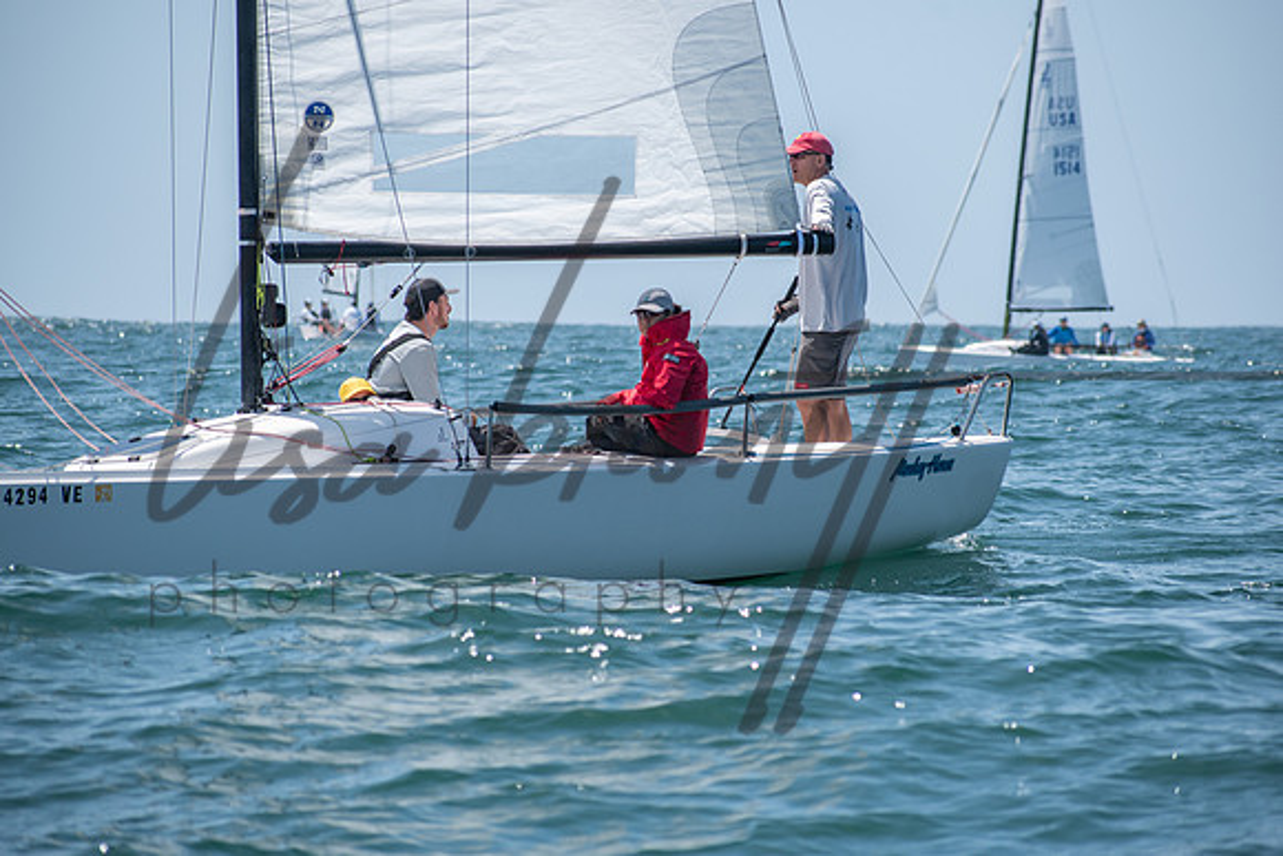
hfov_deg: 8.1
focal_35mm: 255
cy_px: 427
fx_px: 9088
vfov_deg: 5.4
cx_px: 664
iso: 200
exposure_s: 1/1000
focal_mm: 160
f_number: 6.3
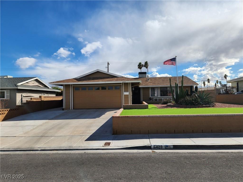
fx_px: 161
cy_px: 91
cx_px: 122
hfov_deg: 73.9
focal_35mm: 23
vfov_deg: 58.9
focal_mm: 5.4
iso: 20
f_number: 1.8
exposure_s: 1/2679
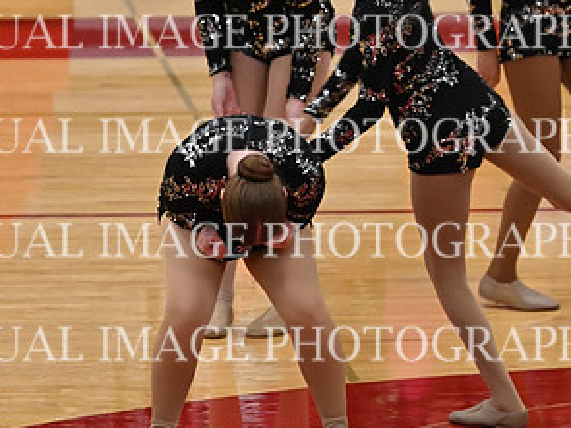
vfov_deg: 3.3
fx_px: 7486
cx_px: 251
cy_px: 188
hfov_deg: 4.4
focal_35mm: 454
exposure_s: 1/400
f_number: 4
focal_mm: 160
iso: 5000
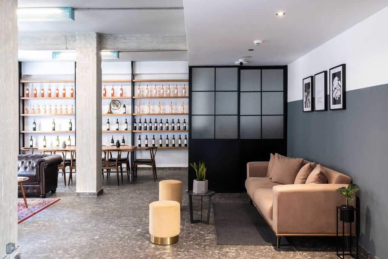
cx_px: 194
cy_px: 130
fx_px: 356
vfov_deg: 40.0
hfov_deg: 57.2
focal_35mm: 33
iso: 250
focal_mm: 22
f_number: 10
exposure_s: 2
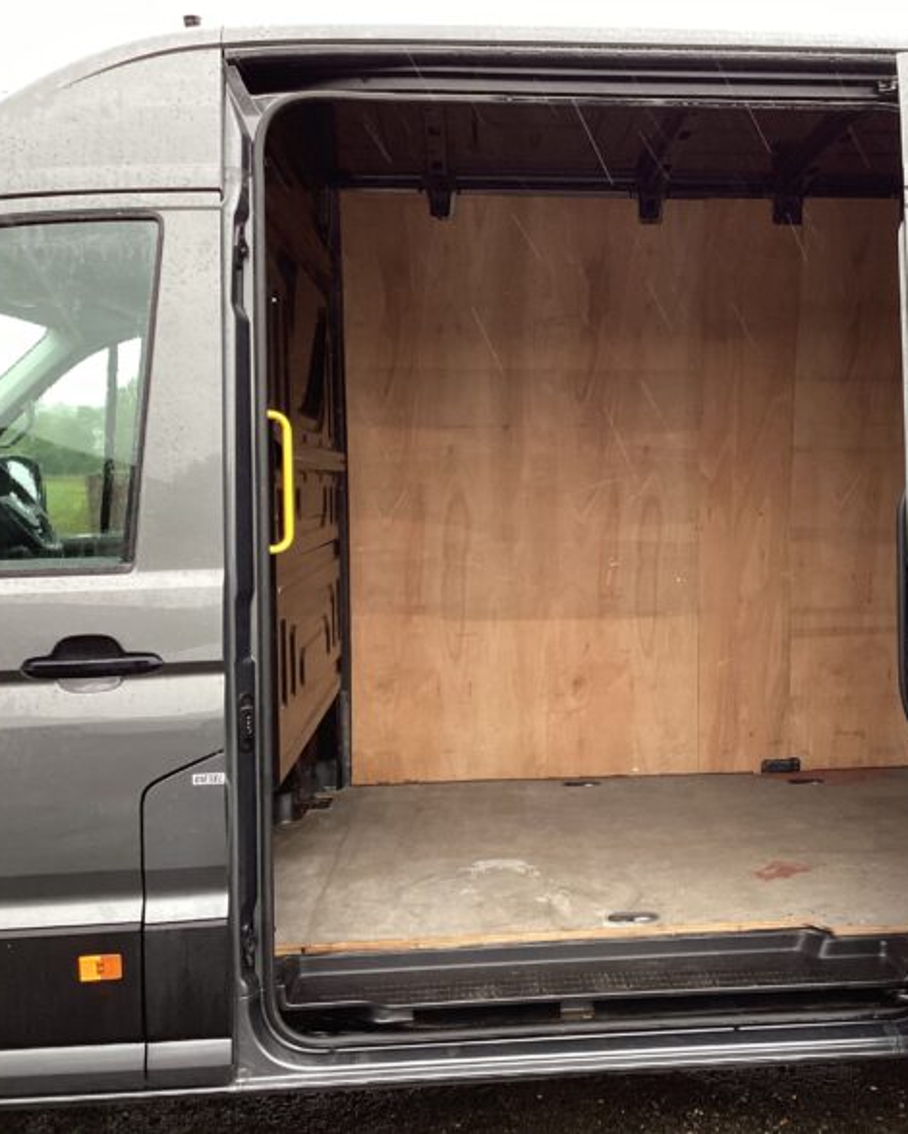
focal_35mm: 41
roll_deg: -0.7
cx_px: 622
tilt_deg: -1.5
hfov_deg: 36.1
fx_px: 1377
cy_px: 559
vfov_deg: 44.8
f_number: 2.4
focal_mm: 3.3
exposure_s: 1/120
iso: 100
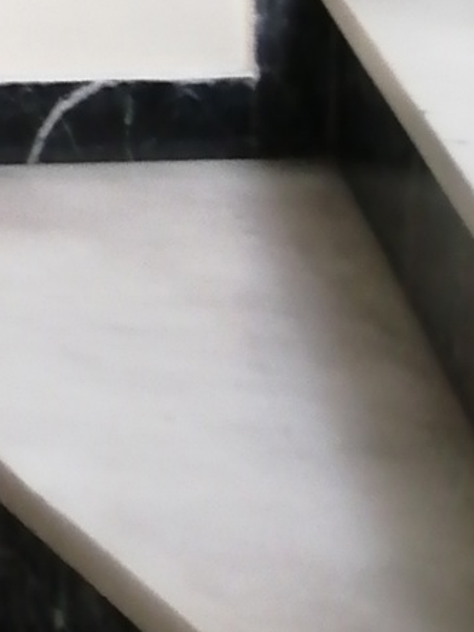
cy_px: -568
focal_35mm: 150
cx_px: -863
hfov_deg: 8.5
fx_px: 2739
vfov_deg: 11.9
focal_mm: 3.6
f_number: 1.8
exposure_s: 1/25
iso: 400
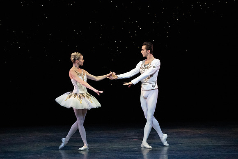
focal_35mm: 333
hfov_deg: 6.2
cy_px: 80
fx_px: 2202
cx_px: 119
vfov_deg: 4.1
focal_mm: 333
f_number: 11
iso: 20000
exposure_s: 1/400
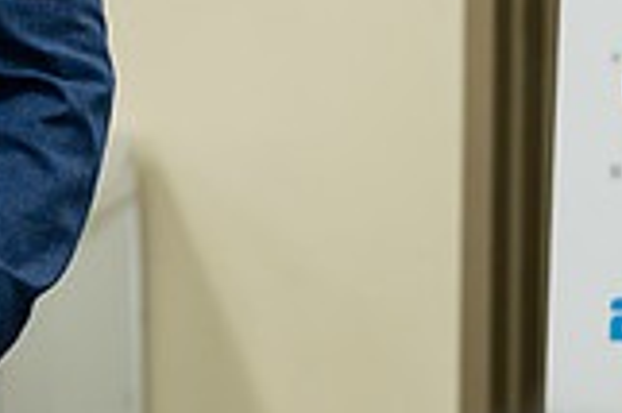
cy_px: -35
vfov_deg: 3.1
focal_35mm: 440
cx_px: -349
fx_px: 7594
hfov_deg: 4.7
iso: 1000
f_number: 3.2
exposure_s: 1/200
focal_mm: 120
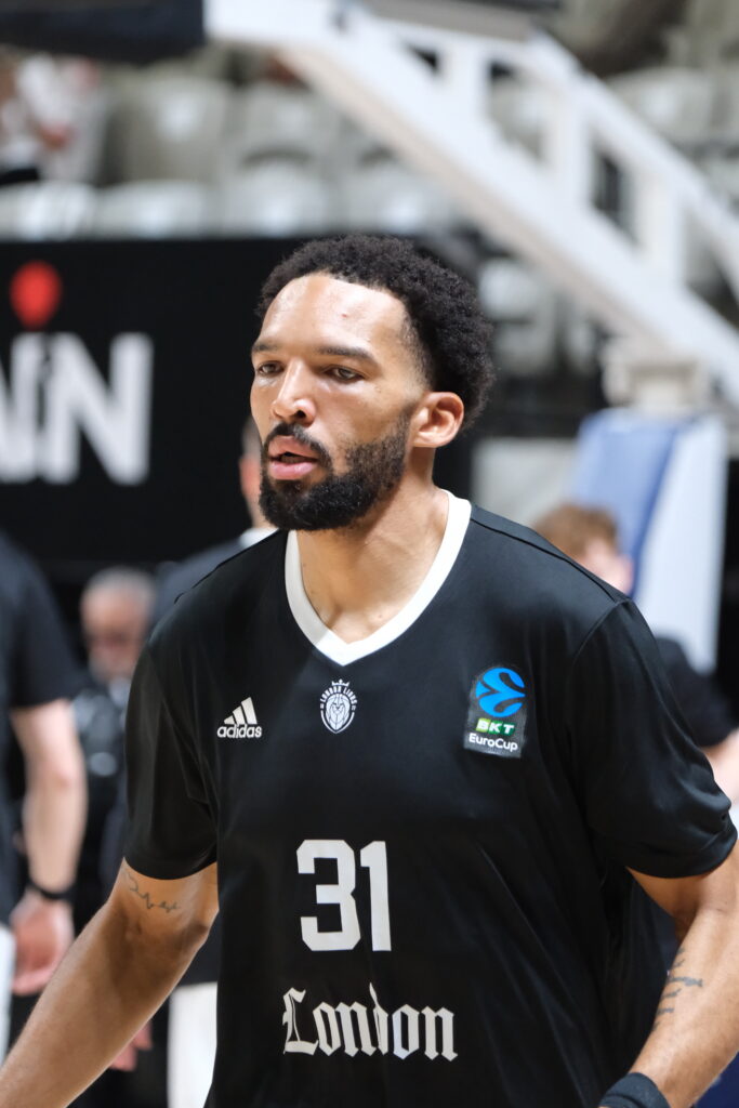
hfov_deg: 7.9
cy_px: 554
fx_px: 5325
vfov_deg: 11.9
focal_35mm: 173
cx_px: 370
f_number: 2.8
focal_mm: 115
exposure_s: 1/1000
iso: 4000
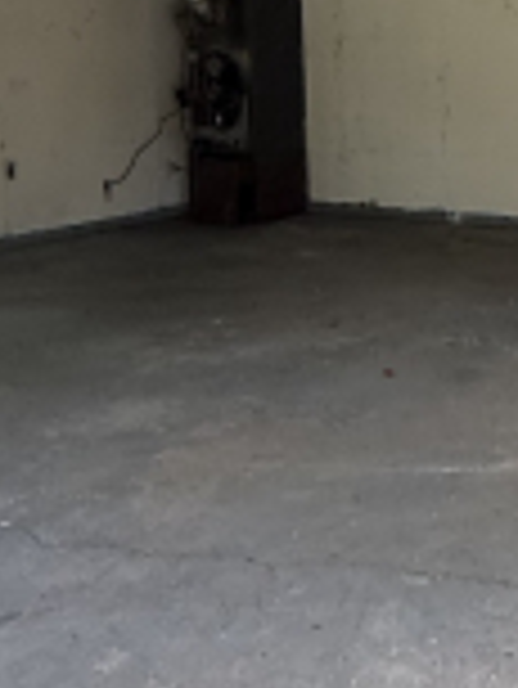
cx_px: 608
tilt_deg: -6.1
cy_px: 191
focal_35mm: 61
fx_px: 1215
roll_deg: +0.4
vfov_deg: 31.2
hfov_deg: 22.3
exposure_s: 1/99
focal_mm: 2.22
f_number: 2.2
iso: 320
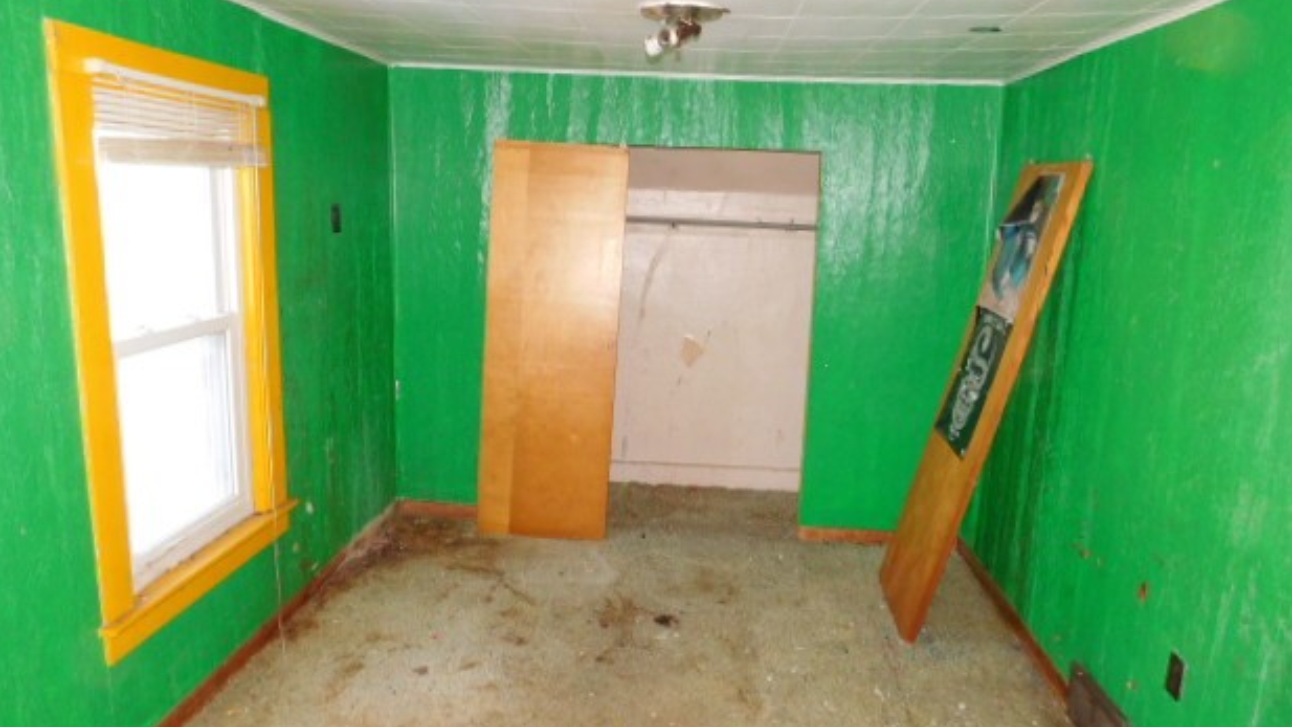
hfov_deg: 71.9
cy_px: 371
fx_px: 891
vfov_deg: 44.4
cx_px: 630
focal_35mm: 26
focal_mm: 4
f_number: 3
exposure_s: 1/30
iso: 250
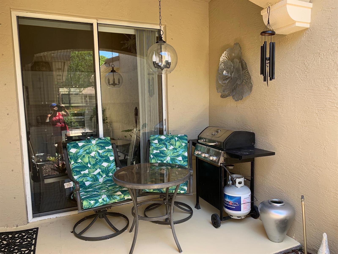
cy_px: 127
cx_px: 169
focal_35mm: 26
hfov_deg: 67.3
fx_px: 254
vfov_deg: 53.1
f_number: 1.8
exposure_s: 1/121
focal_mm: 4.25
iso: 50
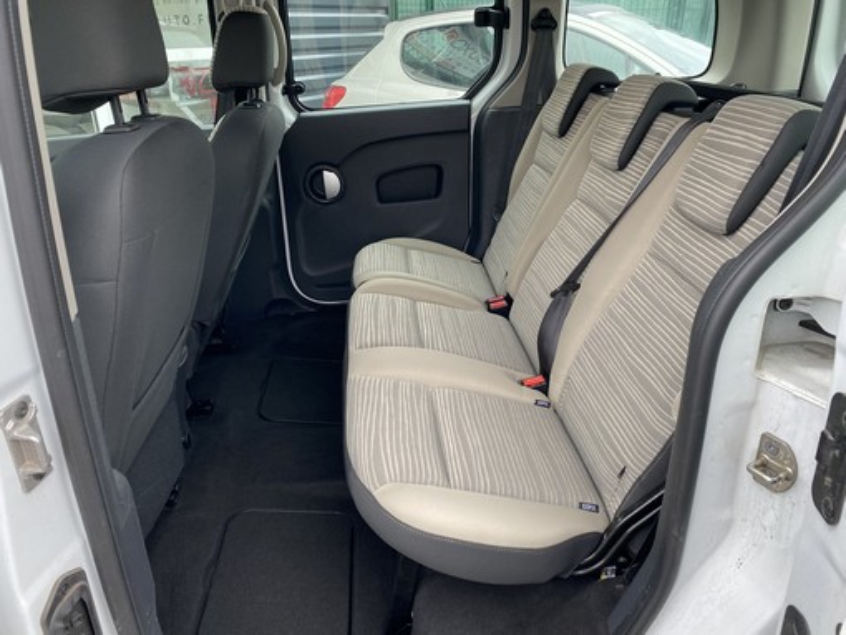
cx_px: 423
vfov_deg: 53.1
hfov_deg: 67.3
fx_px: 636
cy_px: 318
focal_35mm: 26
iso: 125
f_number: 1.8
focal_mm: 4.25
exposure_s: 1/121
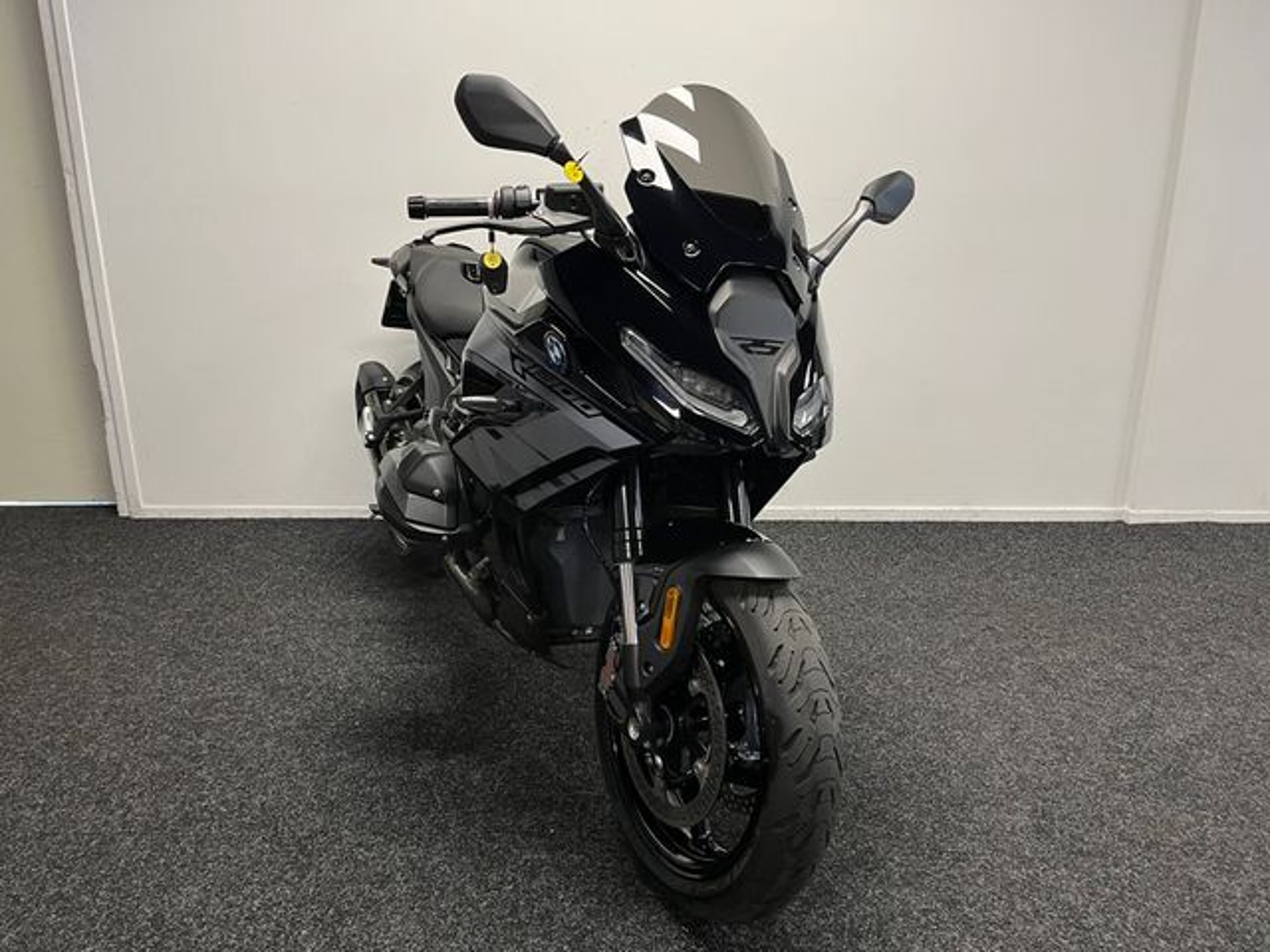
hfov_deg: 67.3
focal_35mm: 26
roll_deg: +0.1
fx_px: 954
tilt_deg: -16.9
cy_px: 476
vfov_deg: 53.1
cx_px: 635
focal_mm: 5.1
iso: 125
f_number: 1.6
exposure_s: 1/50
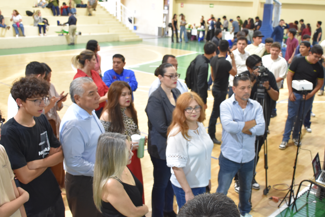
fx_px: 394
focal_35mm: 44
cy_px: 122
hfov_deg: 44.7
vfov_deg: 30.8
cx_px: 184
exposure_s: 1/60
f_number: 4
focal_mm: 23
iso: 1100
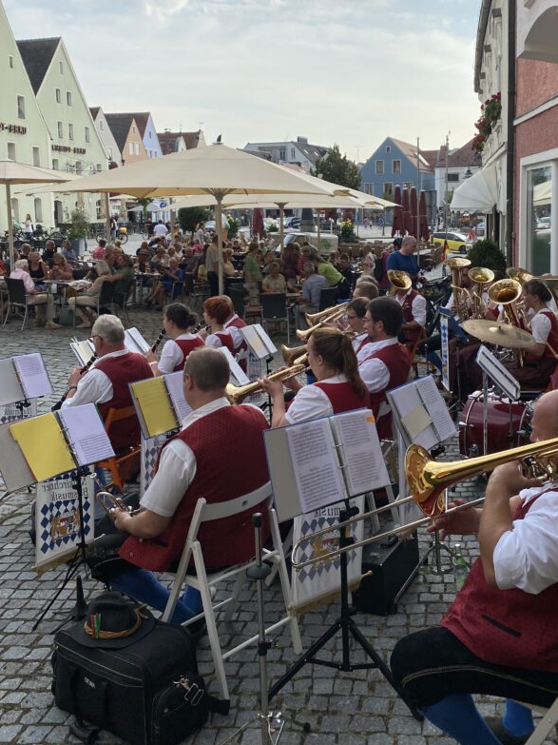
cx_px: 326
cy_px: 278
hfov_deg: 41.6
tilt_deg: -5.1
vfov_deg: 53.4
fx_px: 731
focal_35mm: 34
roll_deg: +1.2
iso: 32
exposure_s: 1/1565
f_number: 1.8
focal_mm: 4.25
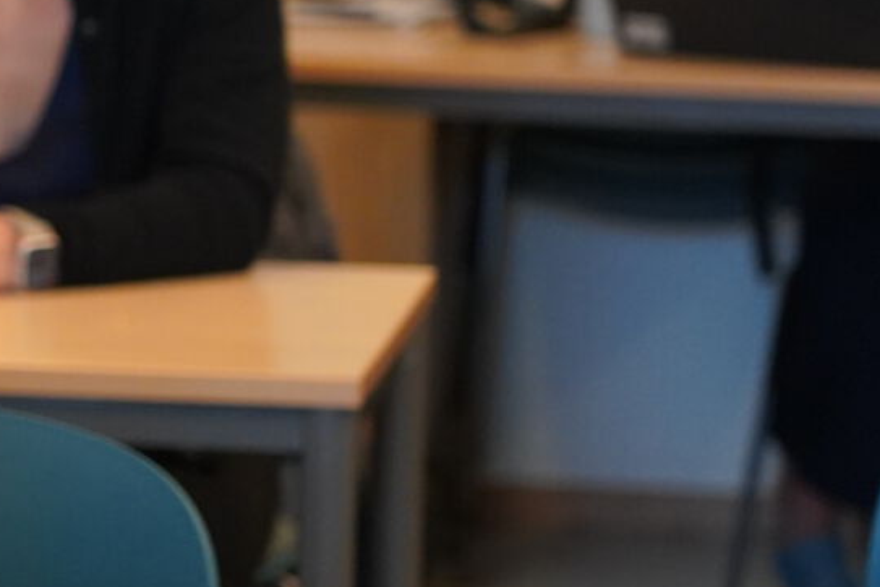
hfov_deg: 6.4
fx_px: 7773
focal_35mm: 318
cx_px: -543
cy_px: 352
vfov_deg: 4.3
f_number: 4
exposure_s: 1/160
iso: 2500
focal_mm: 90
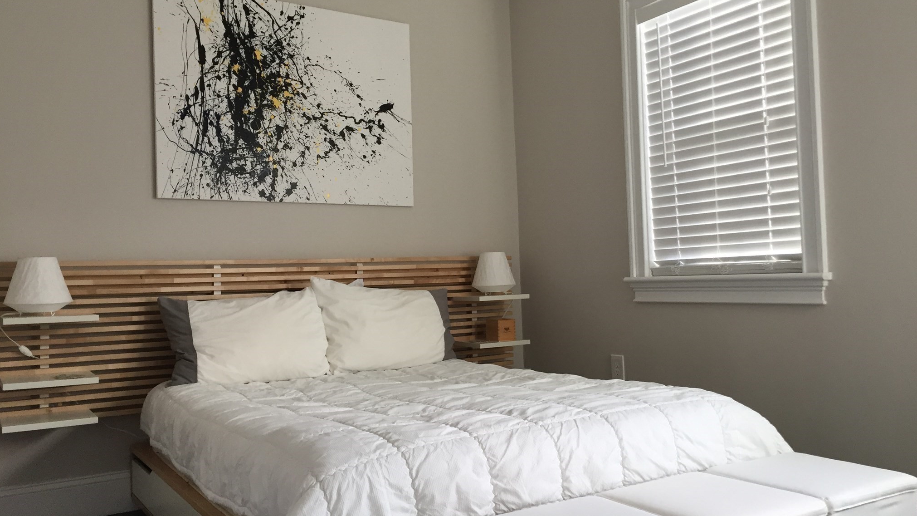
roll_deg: +1.9
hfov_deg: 61.0
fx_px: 778
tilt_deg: +0.2
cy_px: 265
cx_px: 454
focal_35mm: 32
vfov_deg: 36.7
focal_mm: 4.15
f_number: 2.2
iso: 32
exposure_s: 1/30
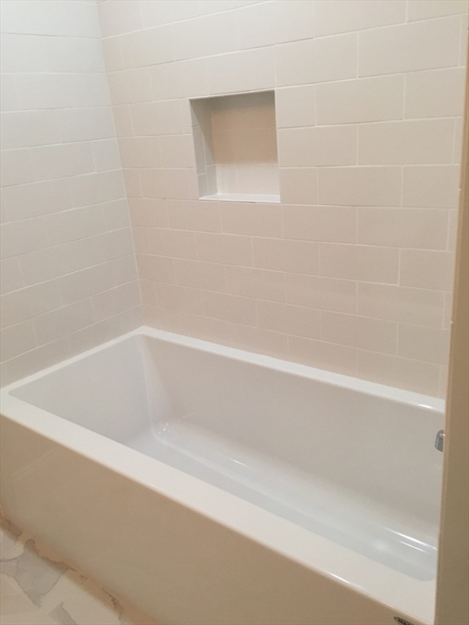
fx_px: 524
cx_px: 234
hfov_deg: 48.2
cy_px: 312
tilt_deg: -19.6
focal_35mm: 29
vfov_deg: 61.7
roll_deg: +3.1
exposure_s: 1/30
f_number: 2.2
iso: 80
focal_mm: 4.15
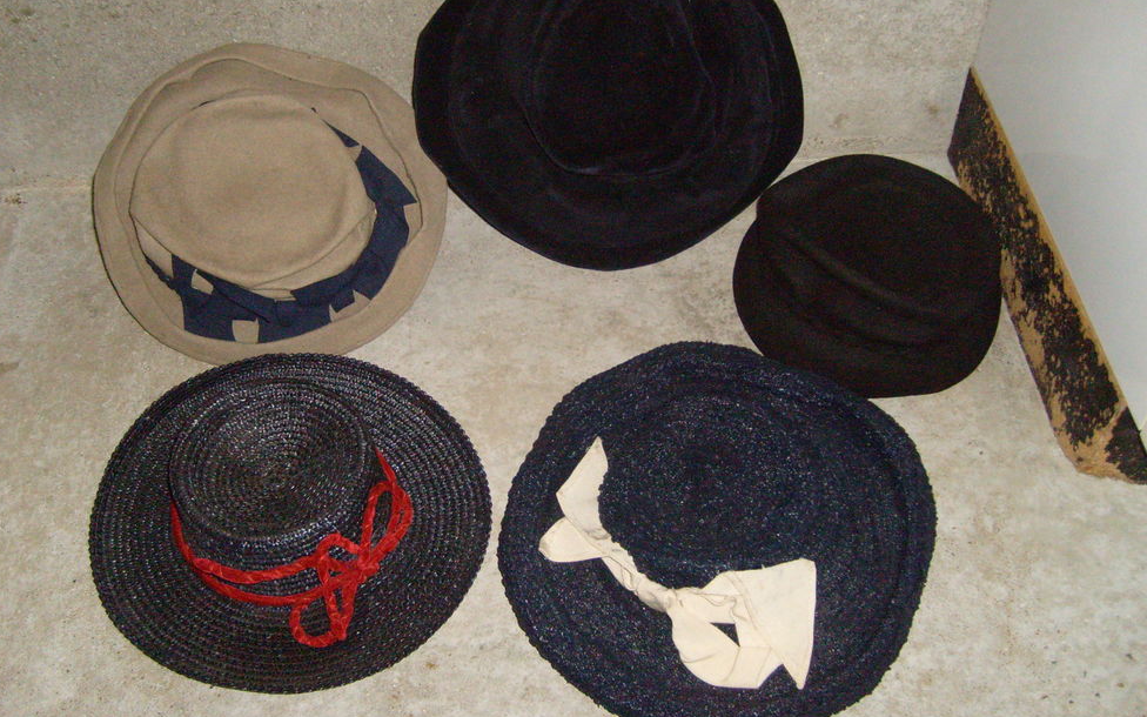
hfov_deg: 51.5
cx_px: 569
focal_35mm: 38
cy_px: 324
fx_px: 1188
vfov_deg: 33.6
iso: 400
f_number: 2.8
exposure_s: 1/45
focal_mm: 5.8
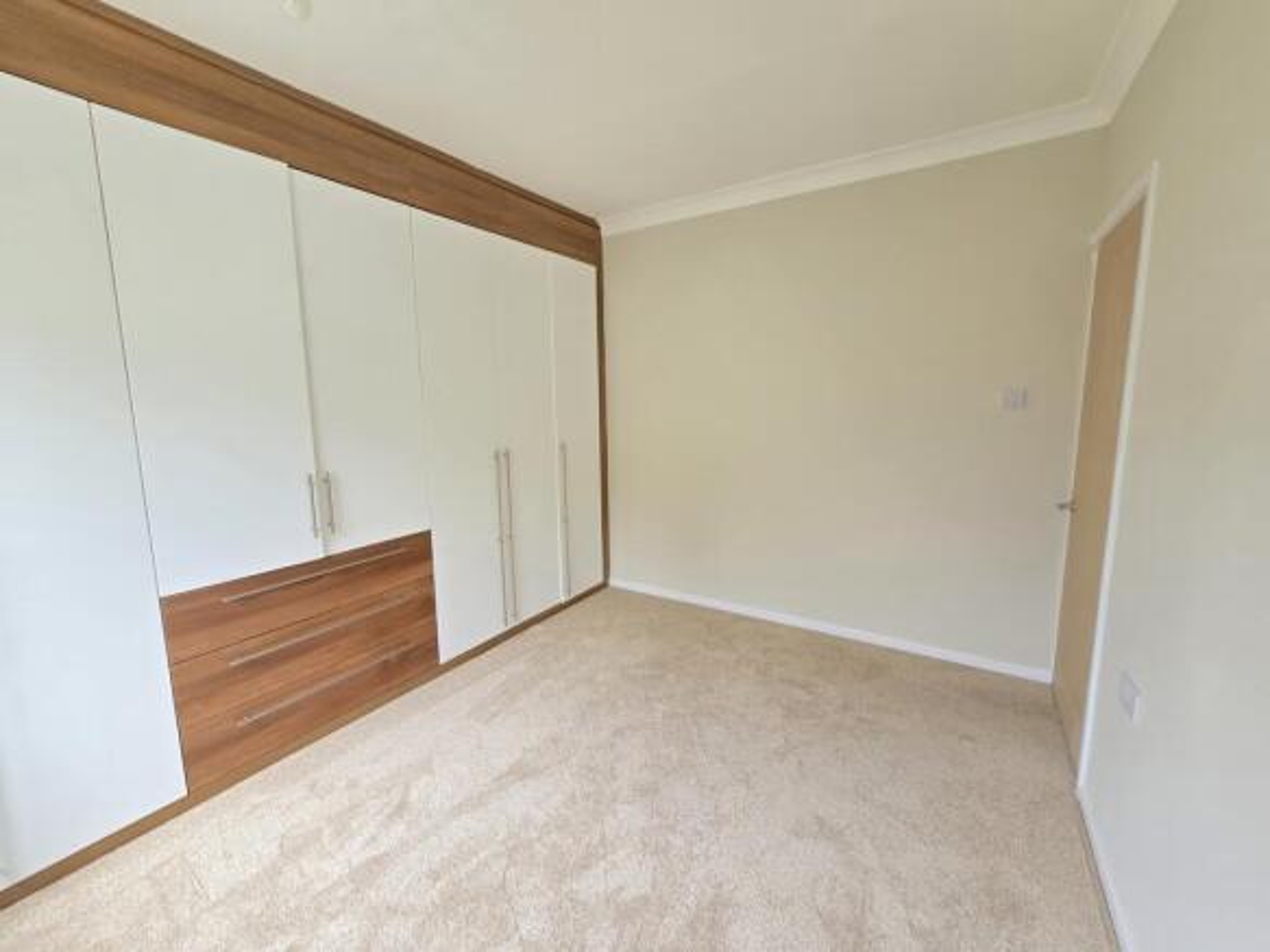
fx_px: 477
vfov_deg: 89.9
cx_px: 635
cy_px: 476
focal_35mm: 13
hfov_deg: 106.2
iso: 50
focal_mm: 2.2
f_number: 2.2
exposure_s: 1/107
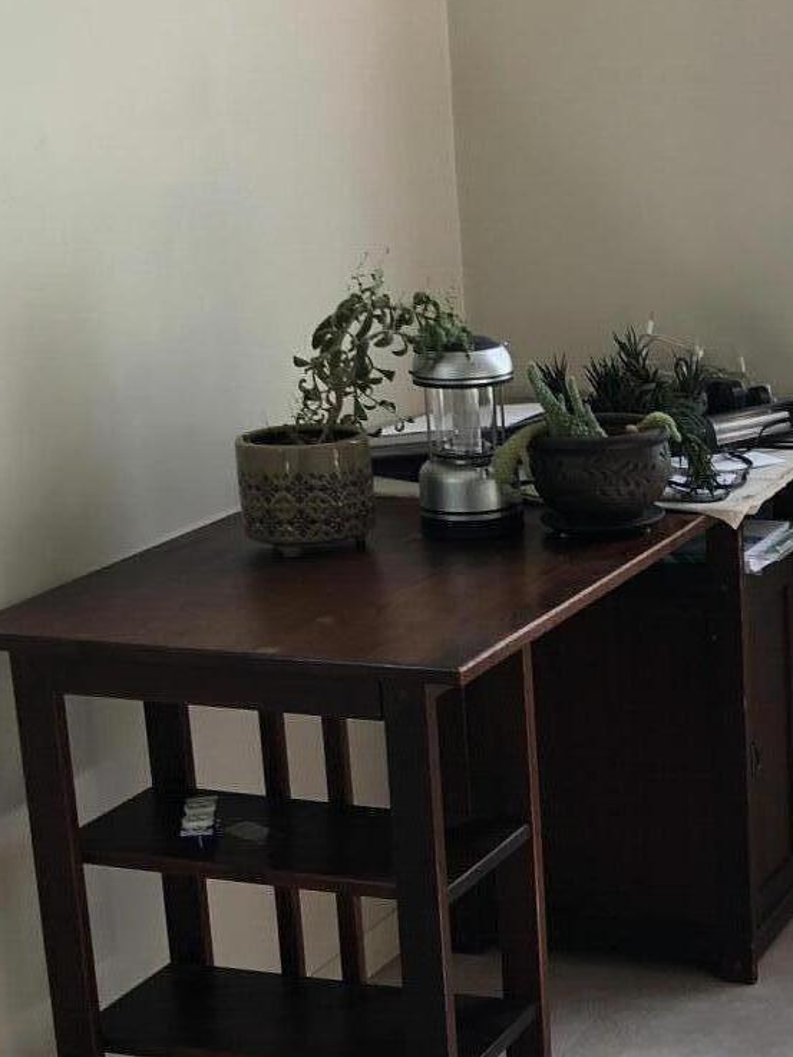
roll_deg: +2.3
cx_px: 852
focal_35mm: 76
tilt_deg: -17.4
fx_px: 2321
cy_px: 621
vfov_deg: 25.6
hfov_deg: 18.7
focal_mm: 3.99
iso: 64
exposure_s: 1/120
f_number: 1.8
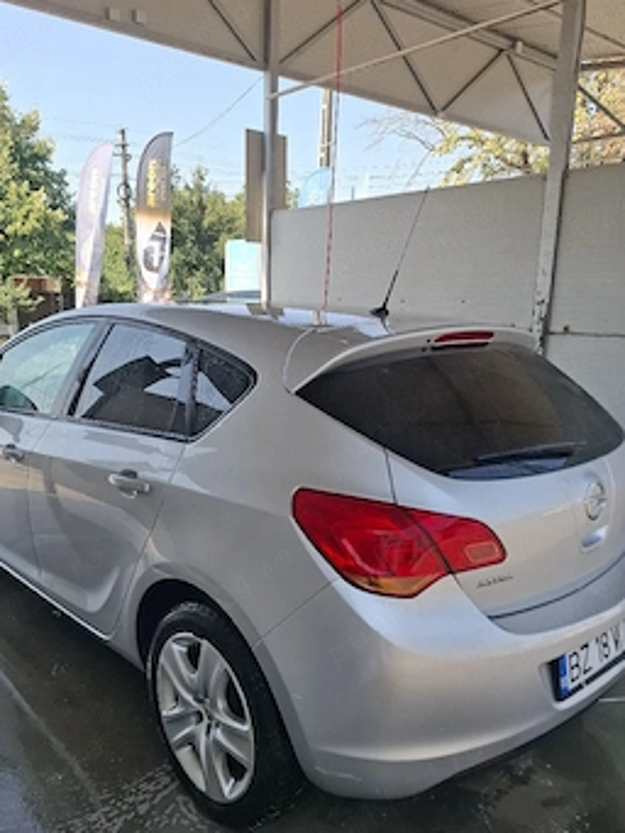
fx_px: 650
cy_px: 445
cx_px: 264
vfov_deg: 65.2
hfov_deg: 51.2
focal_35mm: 27
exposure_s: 1/909
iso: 50
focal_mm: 5.54
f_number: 1.8
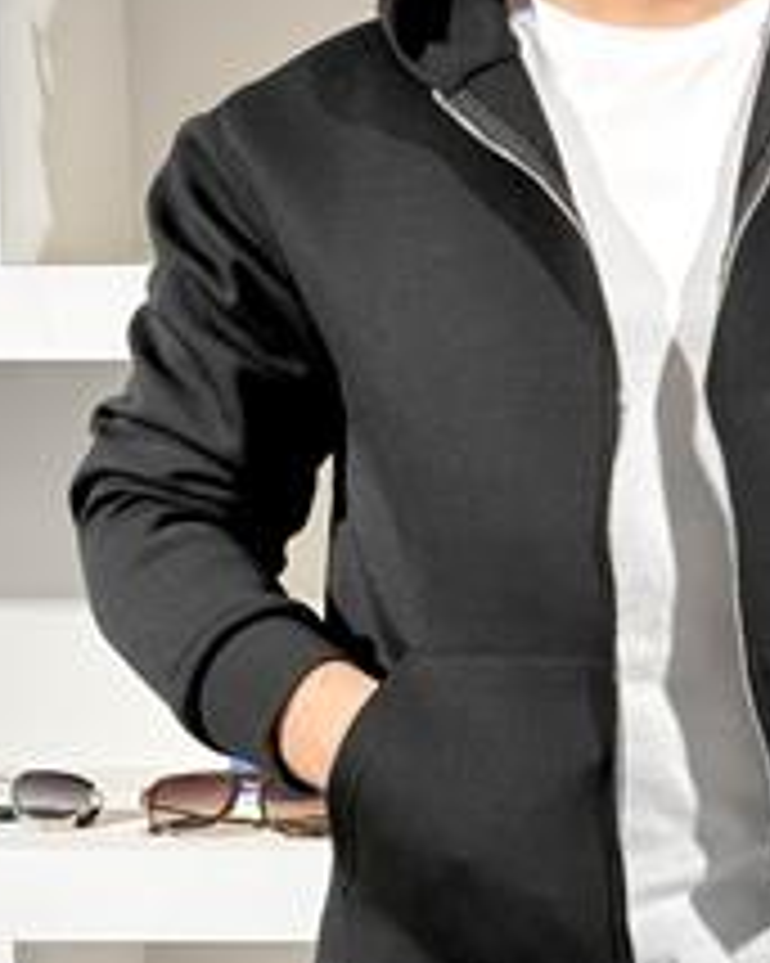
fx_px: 2908
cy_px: 423
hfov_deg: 14.9
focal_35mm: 102
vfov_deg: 18.8
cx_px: 716
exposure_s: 1/100
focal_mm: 6.76
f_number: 1.78
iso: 125
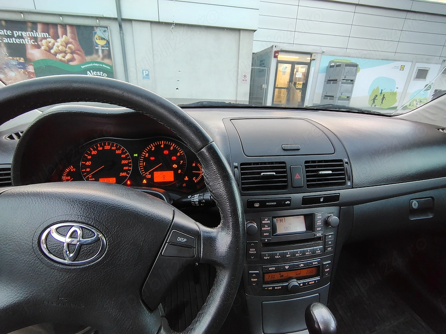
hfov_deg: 94.5
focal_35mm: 16
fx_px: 206
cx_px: 223
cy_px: 167
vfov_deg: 78.1
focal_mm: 2.13
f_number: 2.2
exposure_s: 1/25
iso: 539
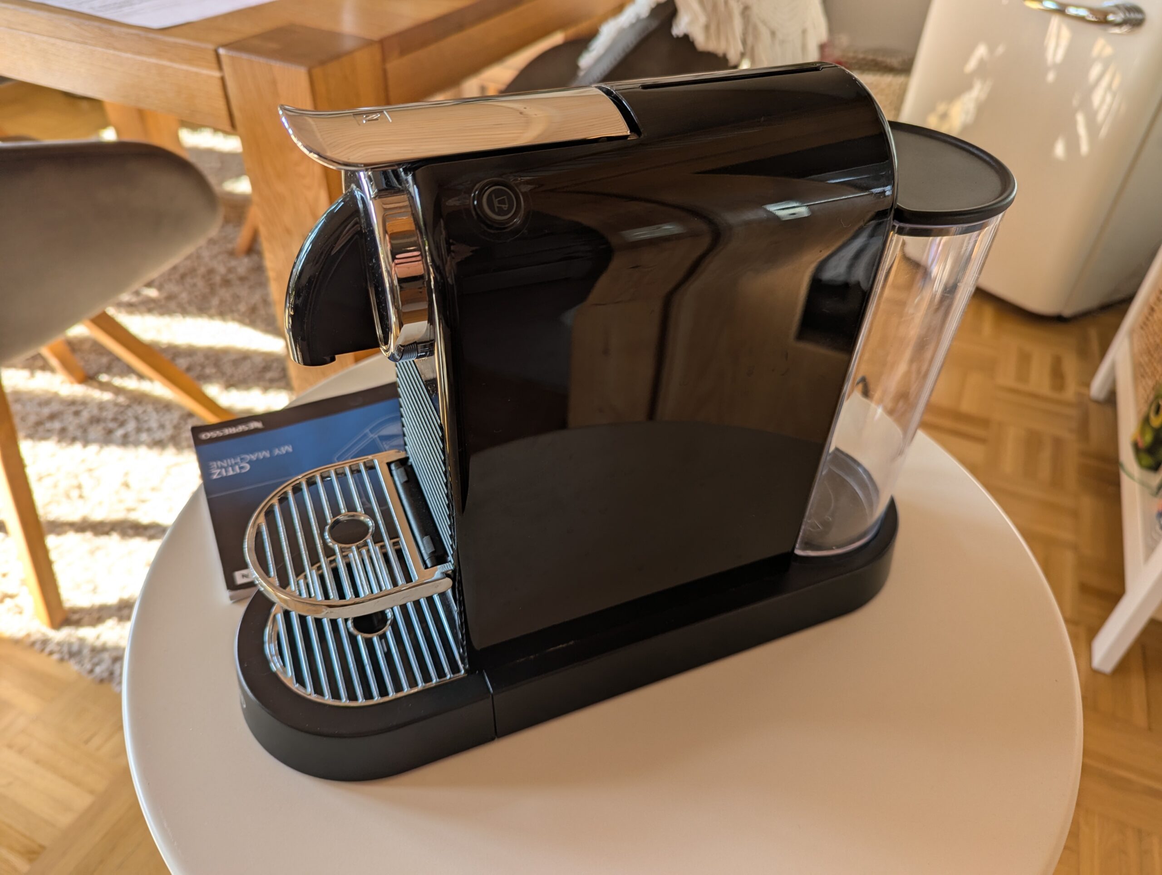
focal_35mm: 24
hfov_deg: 71.5
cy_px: 438
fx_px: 807
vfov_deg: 56.9
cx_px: 581
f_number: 1.85
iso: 31
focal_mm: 6.81
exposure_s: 1/138
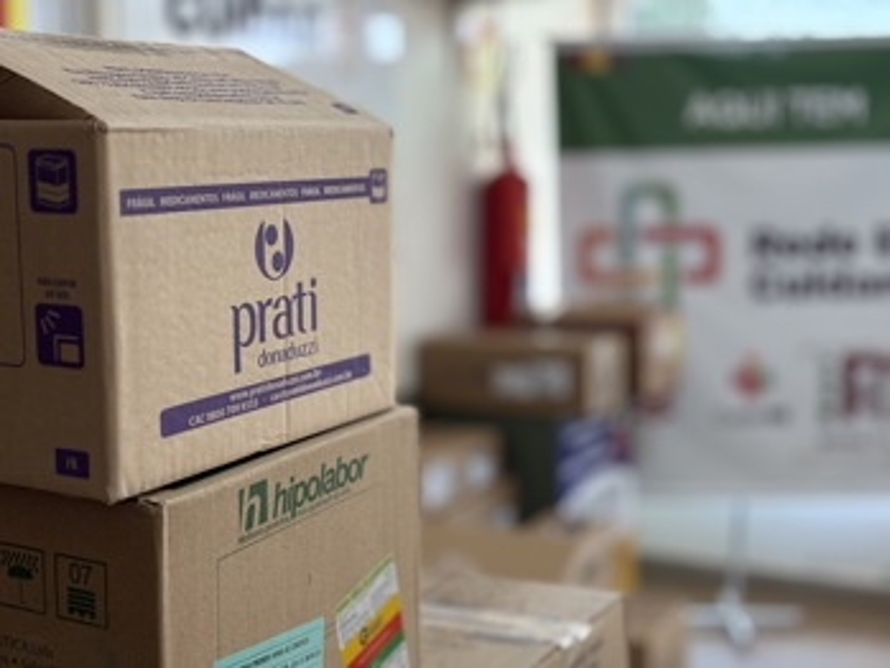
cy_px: 334
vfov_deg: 28.0
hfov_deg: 36.8
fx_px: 1337
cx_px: 445
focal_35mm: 52
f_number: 1.6
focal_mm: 5.96
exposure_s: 1/120
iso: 80
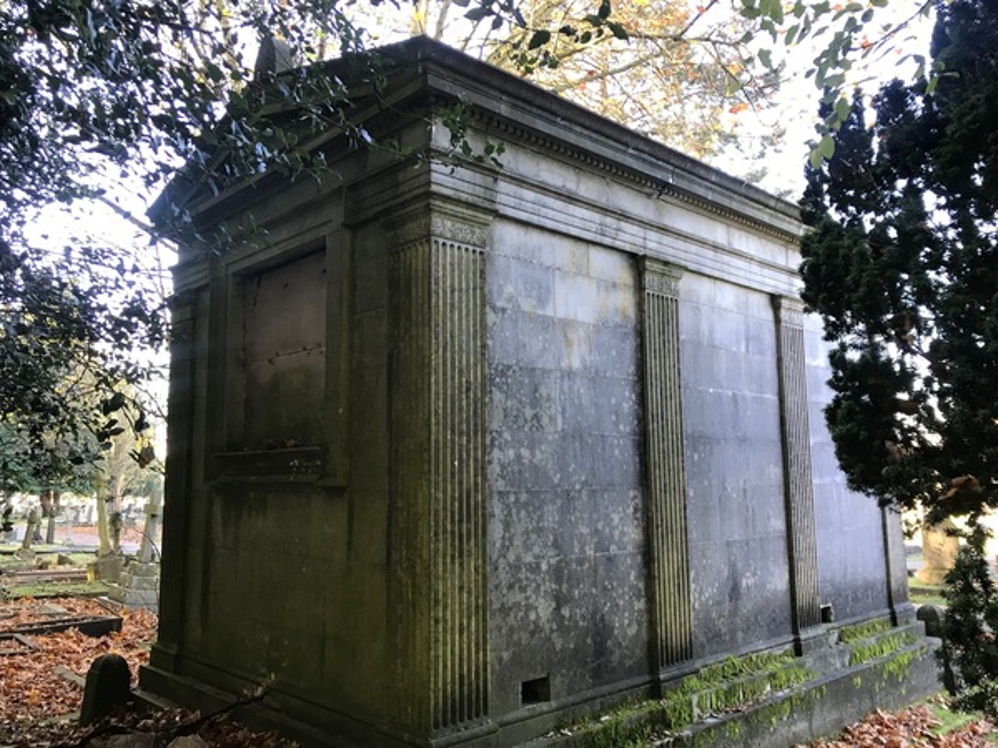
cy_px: 374
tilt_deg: +8.3
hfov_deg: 63.4
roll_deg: -0.8
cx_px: 499
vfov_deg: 49.7
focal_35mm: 28
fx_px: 807
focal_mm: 3.99
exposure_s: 1/33
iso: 25
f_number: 1.8
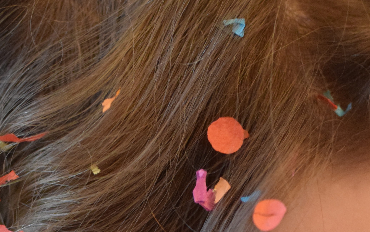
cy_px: 436
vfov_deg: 8.2
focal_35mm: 154
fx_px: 1558
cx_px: 235
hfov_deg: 13.5
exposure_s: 1/80
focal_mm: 35
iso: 3200
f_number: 2
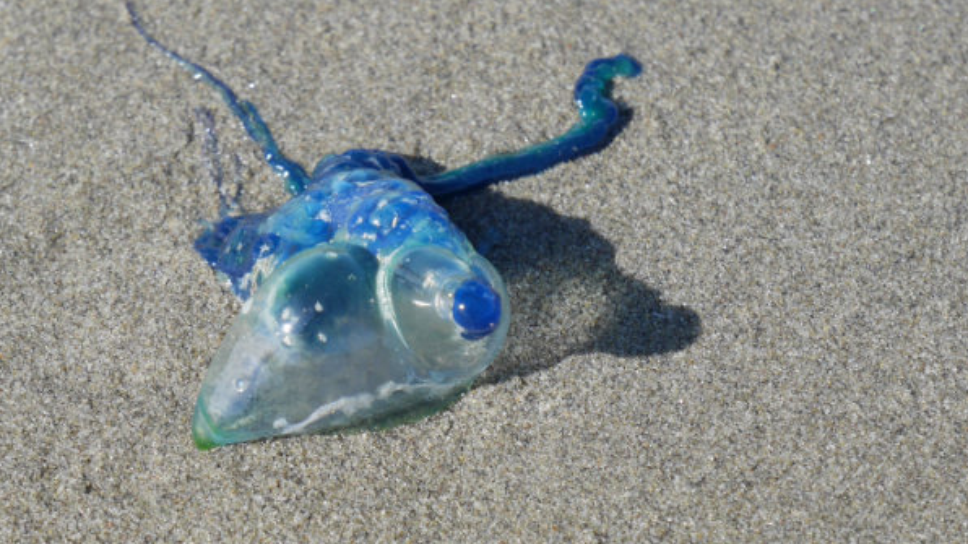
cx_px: 396
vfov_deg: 10.4
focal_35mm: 117
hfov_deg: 18.3
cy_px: 283
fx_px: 3003
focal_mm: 32
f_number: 8
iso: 200
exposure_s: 1/250
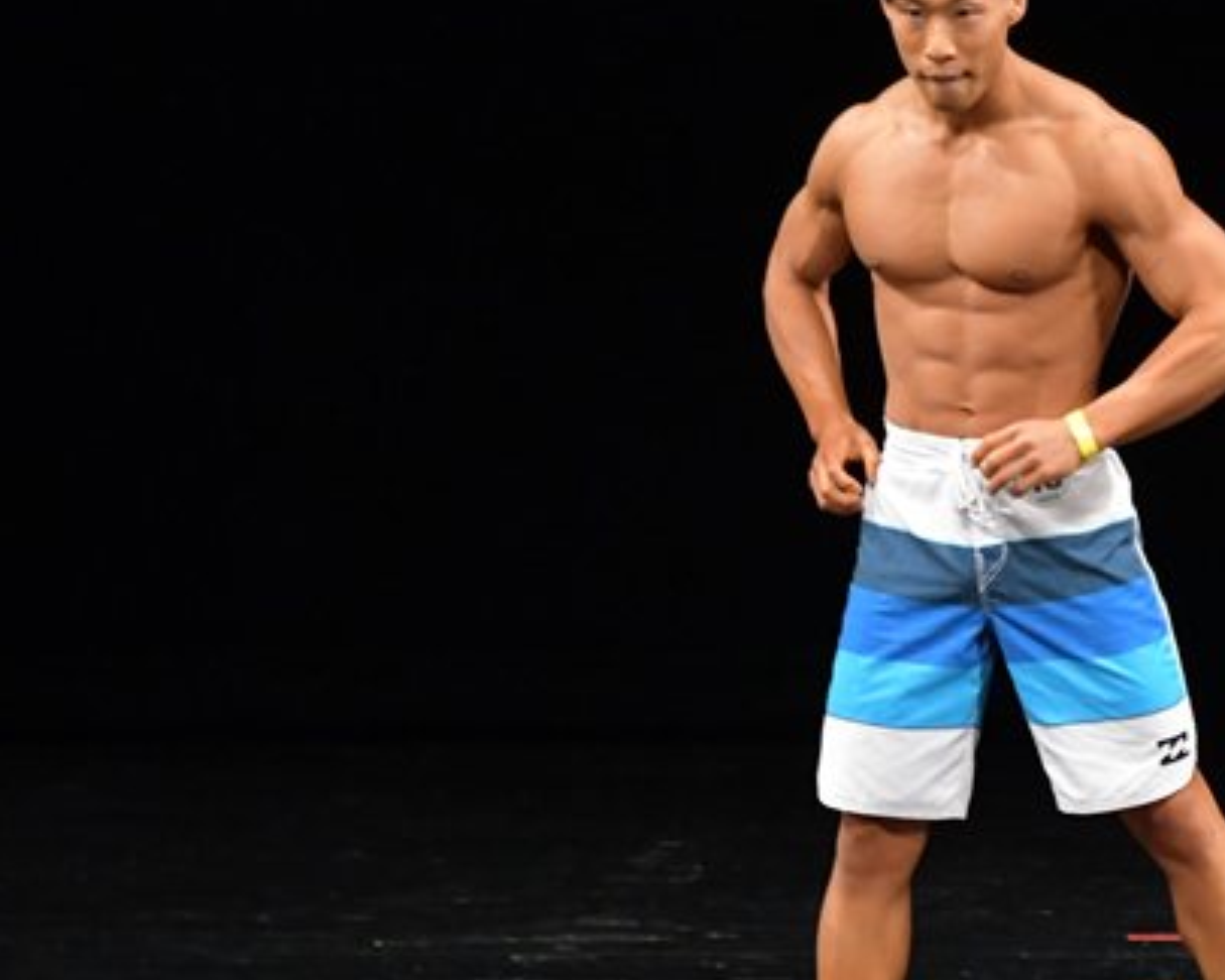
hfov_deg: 3.6
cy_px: 554
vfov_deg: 2.9
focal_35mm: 539
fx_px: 19542
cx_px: 1042
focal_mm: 200
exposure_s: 1/400
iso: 3200
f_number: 5.6
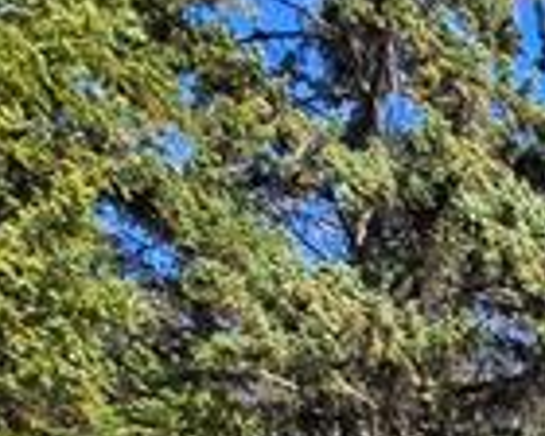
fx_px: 1500
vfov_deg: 12.4
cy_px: 1090
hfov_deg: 13.1
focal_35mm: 93
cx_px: 1425
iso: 50
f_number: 2.2
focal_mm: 2.2
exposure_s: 1/1050
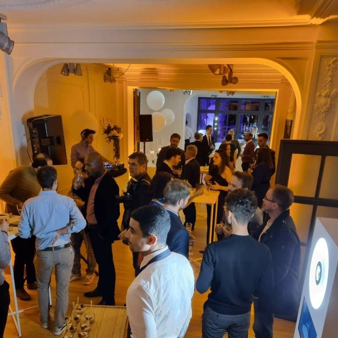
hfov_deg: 52.5
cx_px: 170
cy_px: 222
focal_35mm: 31
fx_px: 342
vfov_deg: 51.7
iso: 500
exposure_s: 1/28
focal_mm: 5.4
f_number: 1.8
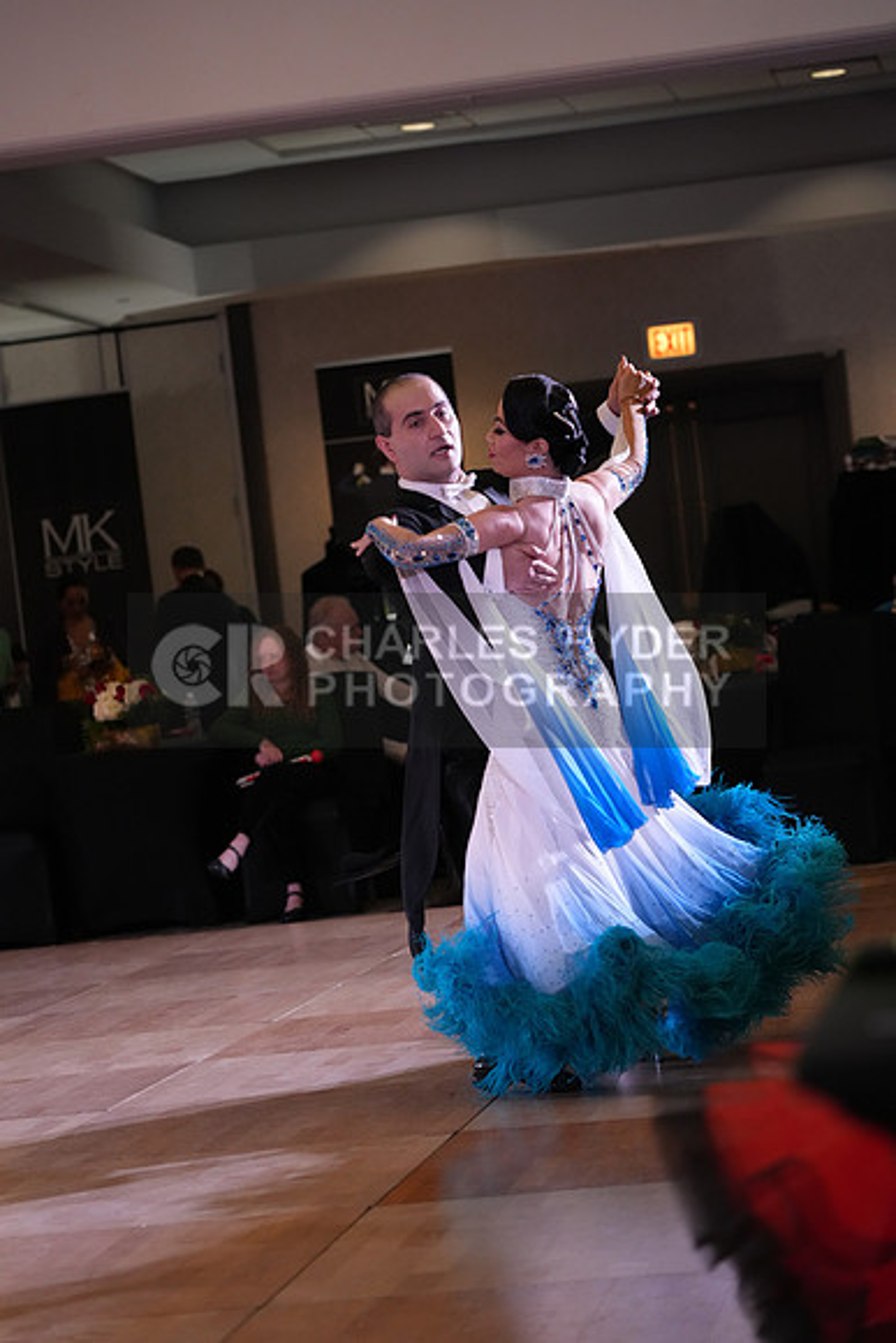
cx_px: 448
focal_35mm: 103
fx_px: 3843
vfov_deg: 19.8
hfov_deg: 13.3
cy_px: 672
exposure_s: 1/320
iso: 3200
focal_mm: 103
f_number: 4
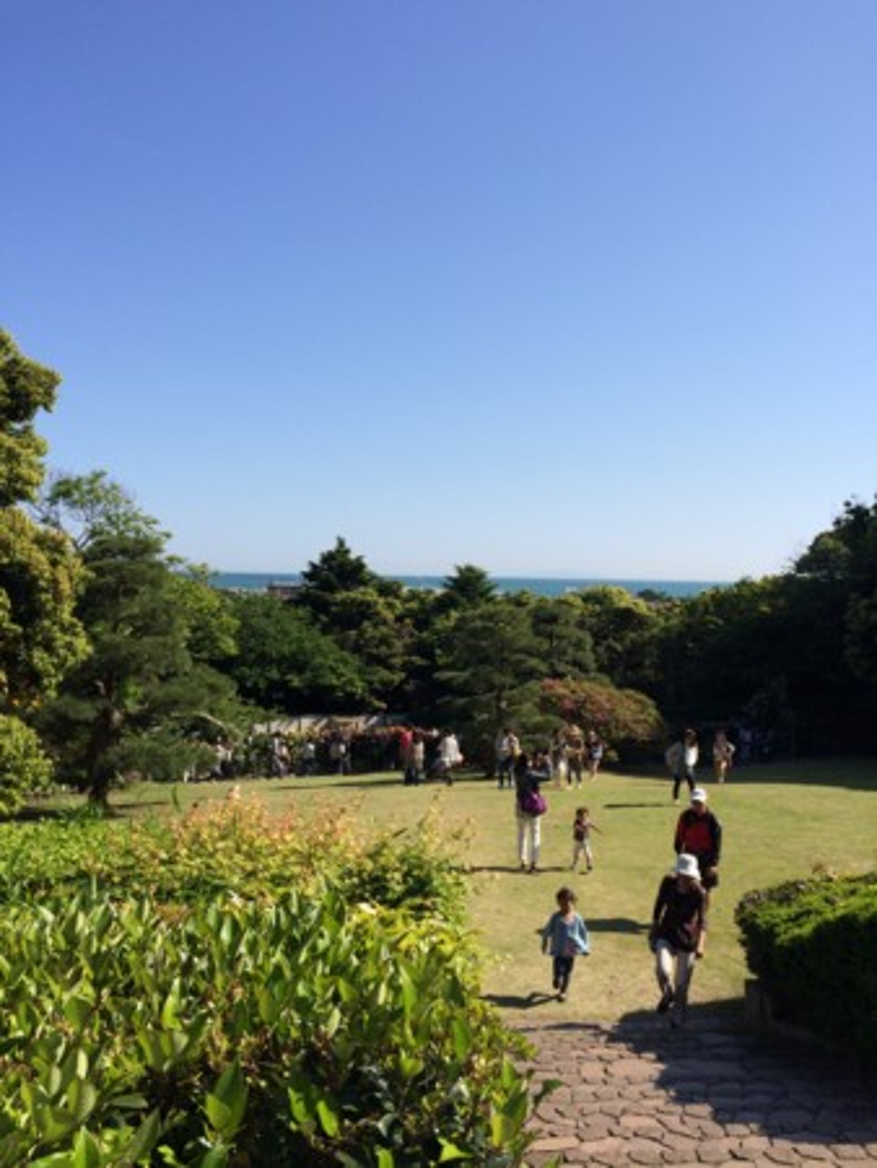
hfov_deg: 46.8
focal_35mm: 30
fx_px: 1012
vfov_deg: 59.9
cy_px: 584
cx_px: 438
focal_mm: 4.12
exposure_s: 1/2053
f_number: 2.2
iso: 40
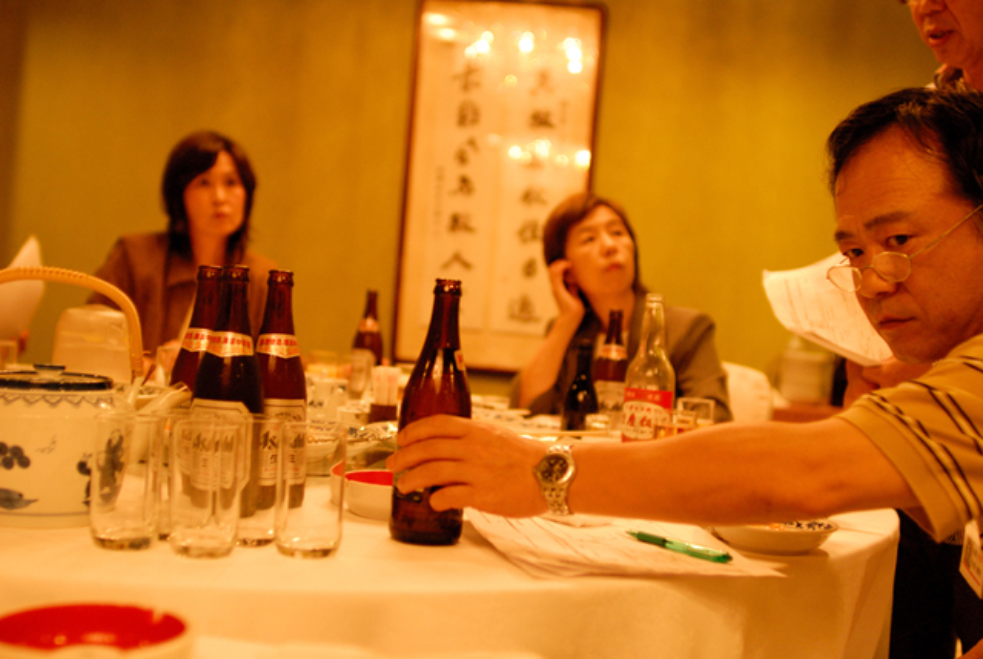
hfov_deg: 46.3
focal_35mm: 42
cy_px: 330
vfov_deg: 32.0
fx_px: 1149
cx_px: 492
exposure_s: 1/100
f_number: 2
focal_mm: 28
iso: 800
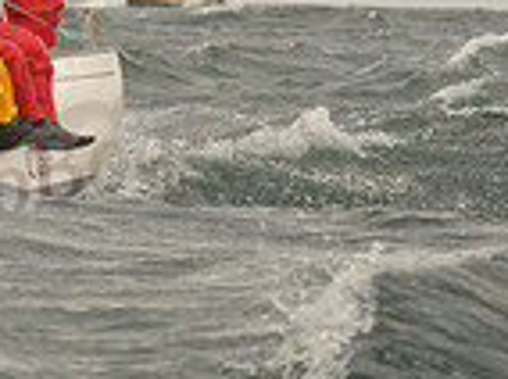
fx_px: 7765
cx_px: -379
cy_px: 41
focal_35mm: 530
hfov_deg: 3.7
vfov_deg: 2.8
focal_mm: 90
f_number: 5
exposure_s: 1/1000
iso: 200
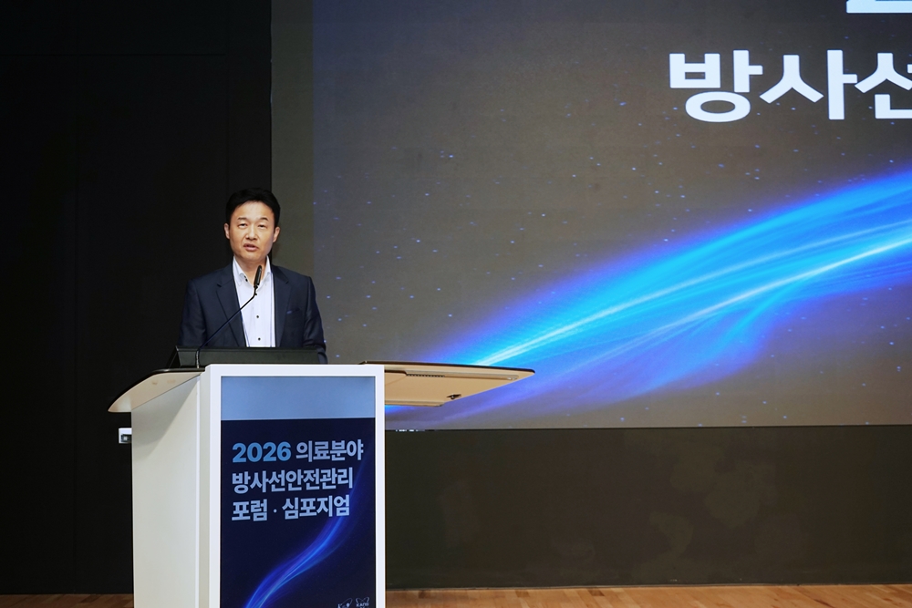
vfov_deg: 26.0
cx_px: 456
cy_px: 304
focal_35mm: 52
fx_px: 1317
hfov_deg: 38.2
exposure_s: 1/100
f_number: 7.1
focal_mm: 52
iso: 400
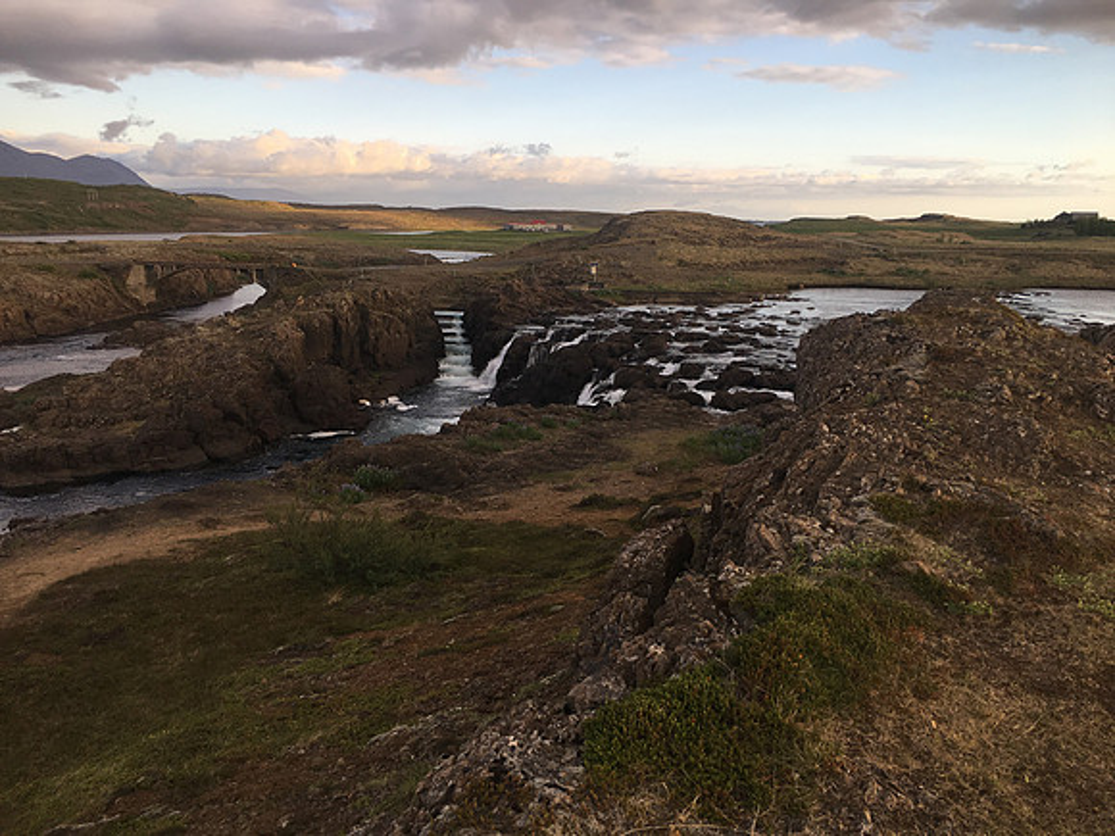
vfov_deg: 48.2
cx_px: 558
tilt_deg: -12.4
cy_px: 418
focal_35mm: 29
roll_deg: -1.1
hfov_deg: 61.7
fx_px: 934
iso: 25
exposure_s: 1/413
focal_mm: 4.15
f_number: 2.2
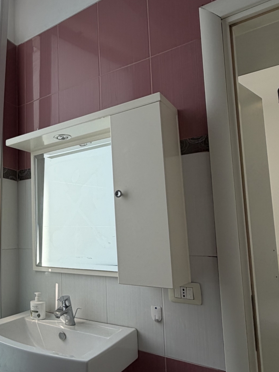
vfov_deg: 61.6
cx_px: 33
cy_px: 200
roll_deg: -0.1
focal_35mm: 29
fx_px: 312
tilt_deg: +6.5
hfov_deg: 44.3
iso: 50
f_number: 2.2
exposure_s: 1/502
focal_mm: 2.22
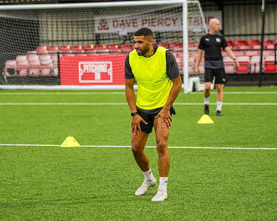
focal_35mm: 166
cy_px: 110
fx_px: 1357
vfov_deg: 9.3
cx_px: 142
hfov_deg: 11.7
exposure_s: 1/500
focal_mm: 98
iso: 1600
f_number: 2.8
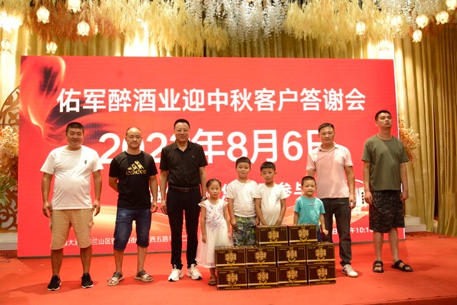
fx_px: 394
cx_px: 228
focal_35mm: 31
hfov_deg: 60.3
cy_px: 152
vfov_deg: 42.3
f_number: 5
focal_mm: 31
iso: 3200
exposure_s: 1/80
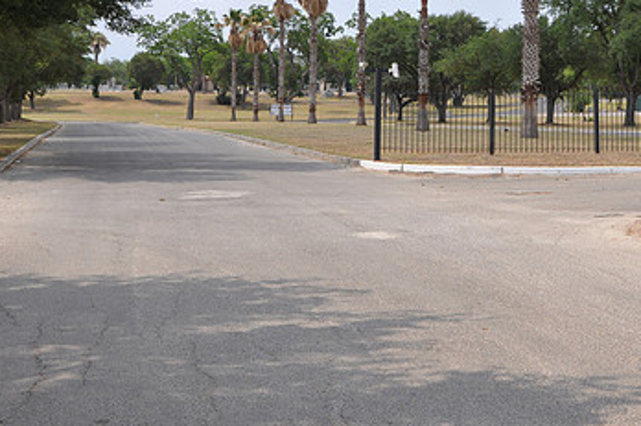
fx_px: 1156
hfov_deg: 30.5
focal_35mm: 65
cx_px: 483
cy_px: 102
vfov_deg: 20.7
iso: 200
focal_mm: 26
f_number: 9
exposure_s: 1/320
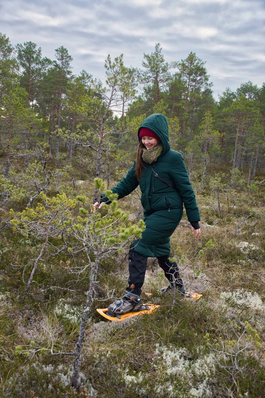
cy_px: 199
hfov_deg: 31.9
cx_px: 132
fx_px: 463
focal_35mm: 42
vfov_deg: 46.4
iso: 400
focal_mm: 42
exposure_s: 1/200
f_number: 6.3
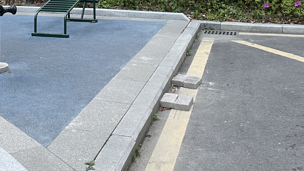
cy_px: -52
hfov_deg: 35.0
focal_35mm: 58
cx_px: 66
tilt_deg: +1.1
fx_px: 468
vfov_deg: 19.2
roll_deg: +1.2
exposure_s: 1/77
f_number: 1.6
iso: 125
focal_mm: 4.2
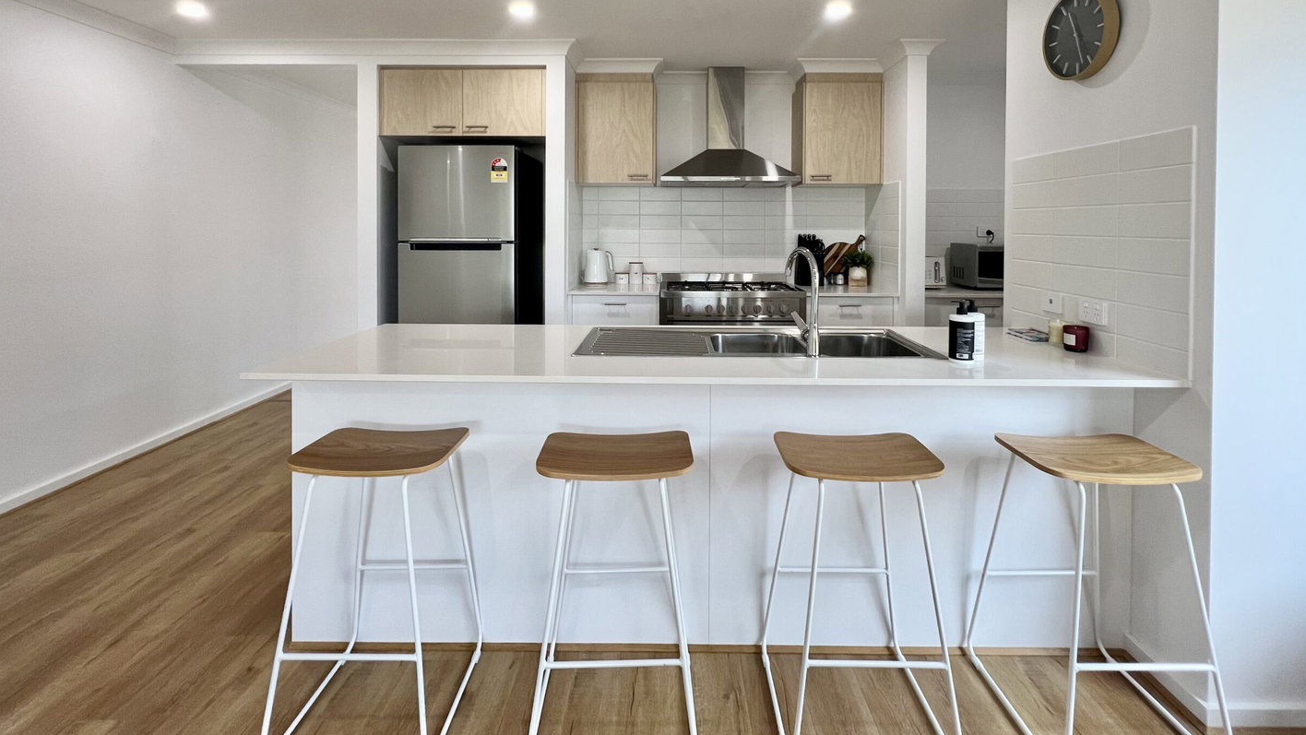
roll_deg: -0.1
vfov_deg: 68.0
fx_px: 520
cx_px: 667
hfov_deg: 103.0
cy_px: 229
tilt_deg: -0.6
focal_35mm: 15
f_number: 1.8
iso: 125
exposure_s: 1/100
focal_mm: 1.57
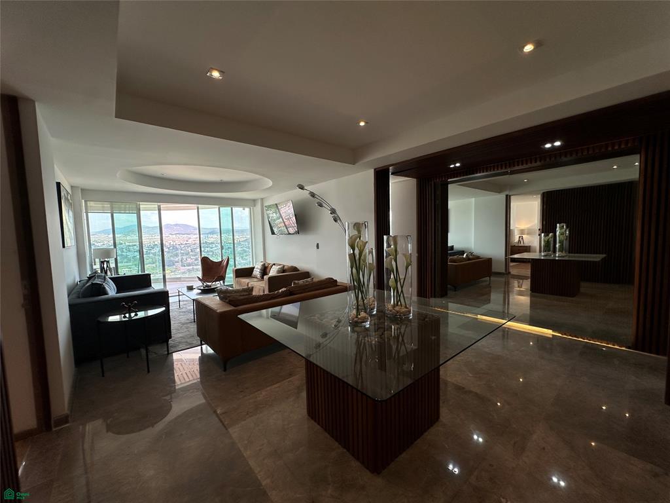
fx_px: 271
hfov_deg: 102.1
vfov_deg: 85.7
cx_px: 335
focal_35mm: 14
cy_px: 252
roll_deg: +1.2
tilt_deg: -4.0
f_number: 2.2
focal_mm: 2.22
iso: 40
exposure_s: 1/199
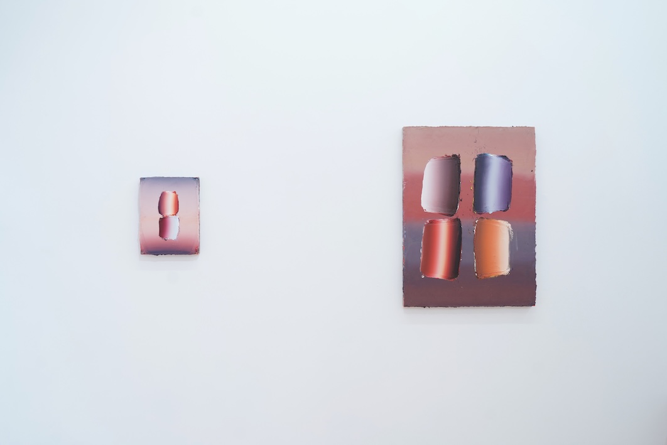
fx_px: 649
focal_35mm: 35
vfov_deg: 37.9
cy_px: 222
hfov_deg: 54.4
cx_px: 334
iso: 200
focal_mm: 35
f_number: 4.5
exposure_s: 1/40
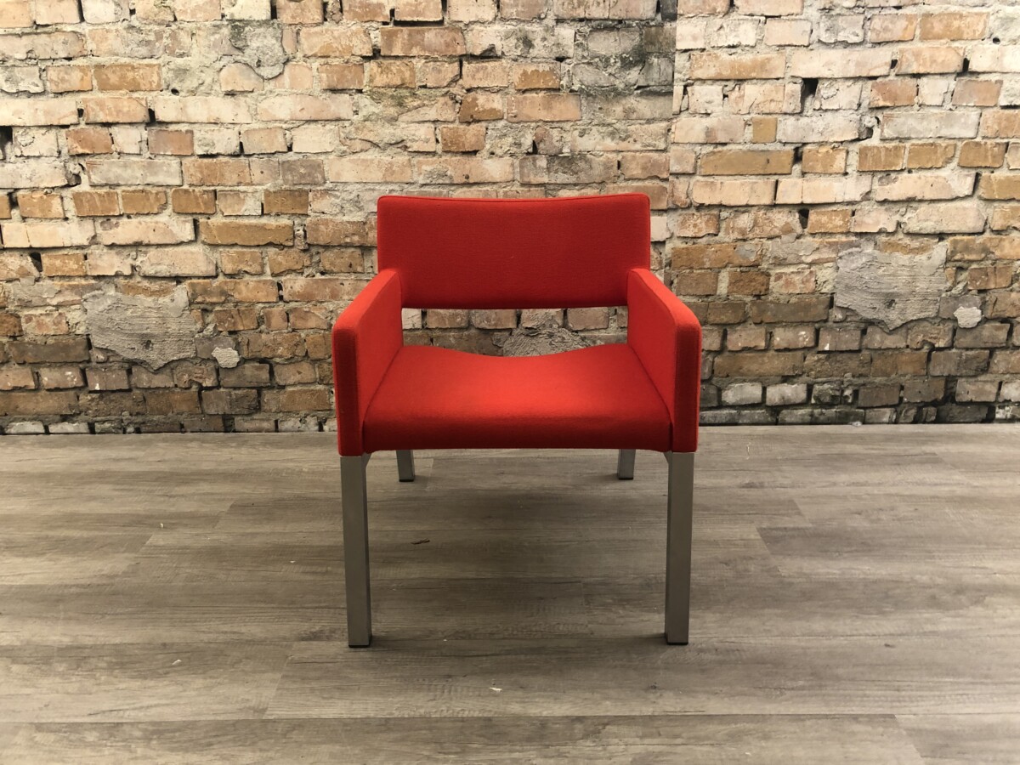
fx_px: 825
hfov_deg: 63.4
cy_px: 382
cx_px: 510
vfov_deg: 49.7
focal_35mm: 28
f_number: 1.8
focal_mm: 4
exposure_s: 1/17
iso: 64
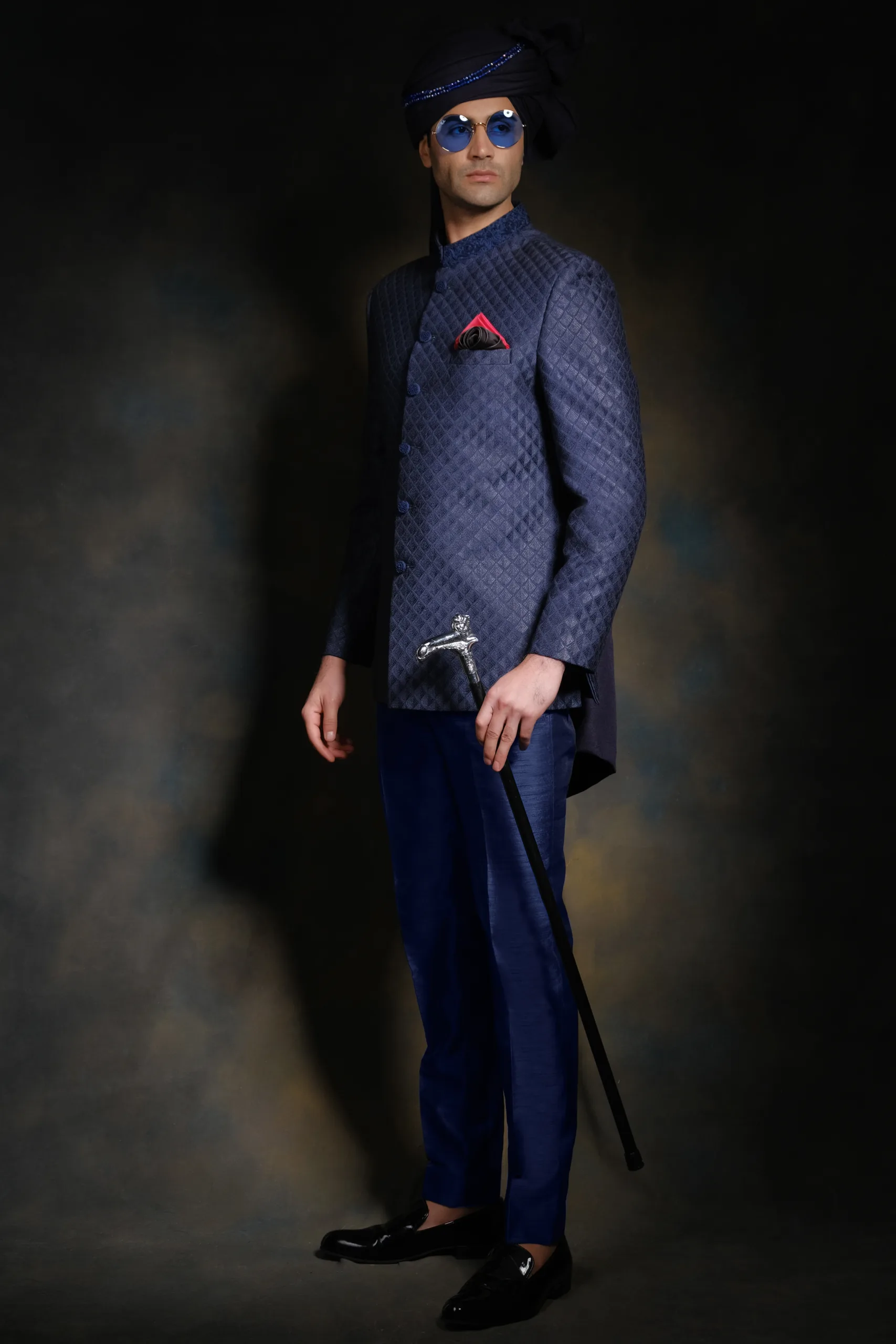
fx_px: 2277
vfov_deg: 32.9
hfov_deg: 22.3
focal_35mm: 61
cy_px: 672
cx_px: 448
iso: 250
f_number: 5
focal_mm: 40.7
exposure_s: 1/125
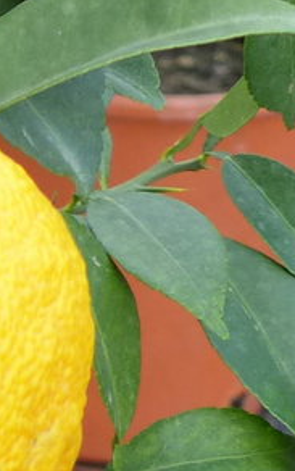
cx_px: -737
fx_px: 3056
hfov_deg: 5.1
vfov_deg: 8.7
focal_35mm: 238
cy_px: -55
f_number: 2.8
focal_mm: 7.4
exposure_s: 1/200
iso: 200
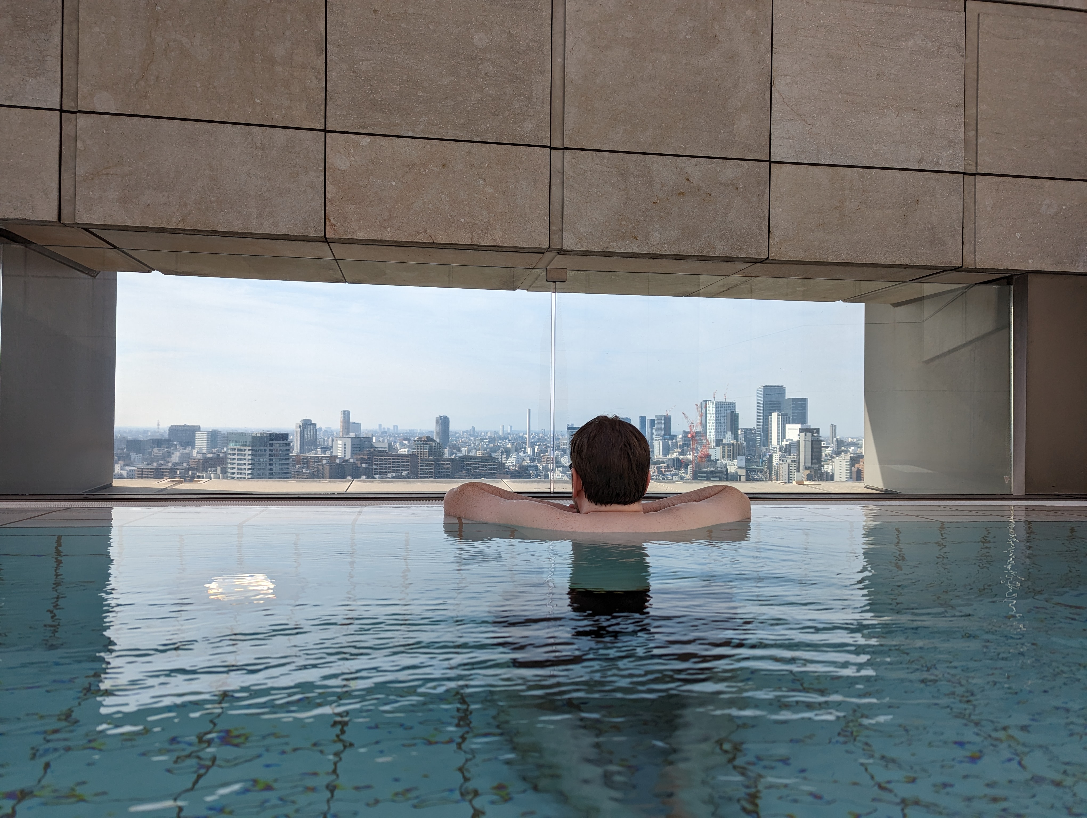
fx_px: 755
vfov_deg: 56.9
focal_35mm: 24
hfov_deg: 71.5
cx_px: 544
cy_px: 409
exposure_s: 1/1825
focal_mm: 6.81
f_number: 1.85
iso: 49
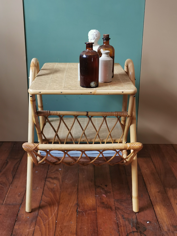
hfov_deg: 32.2
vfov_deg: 42.1
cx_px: 88
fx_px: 307
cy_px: 118
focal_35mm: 45
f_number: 1.8
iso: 160
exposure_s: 1/100
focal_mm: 5.58
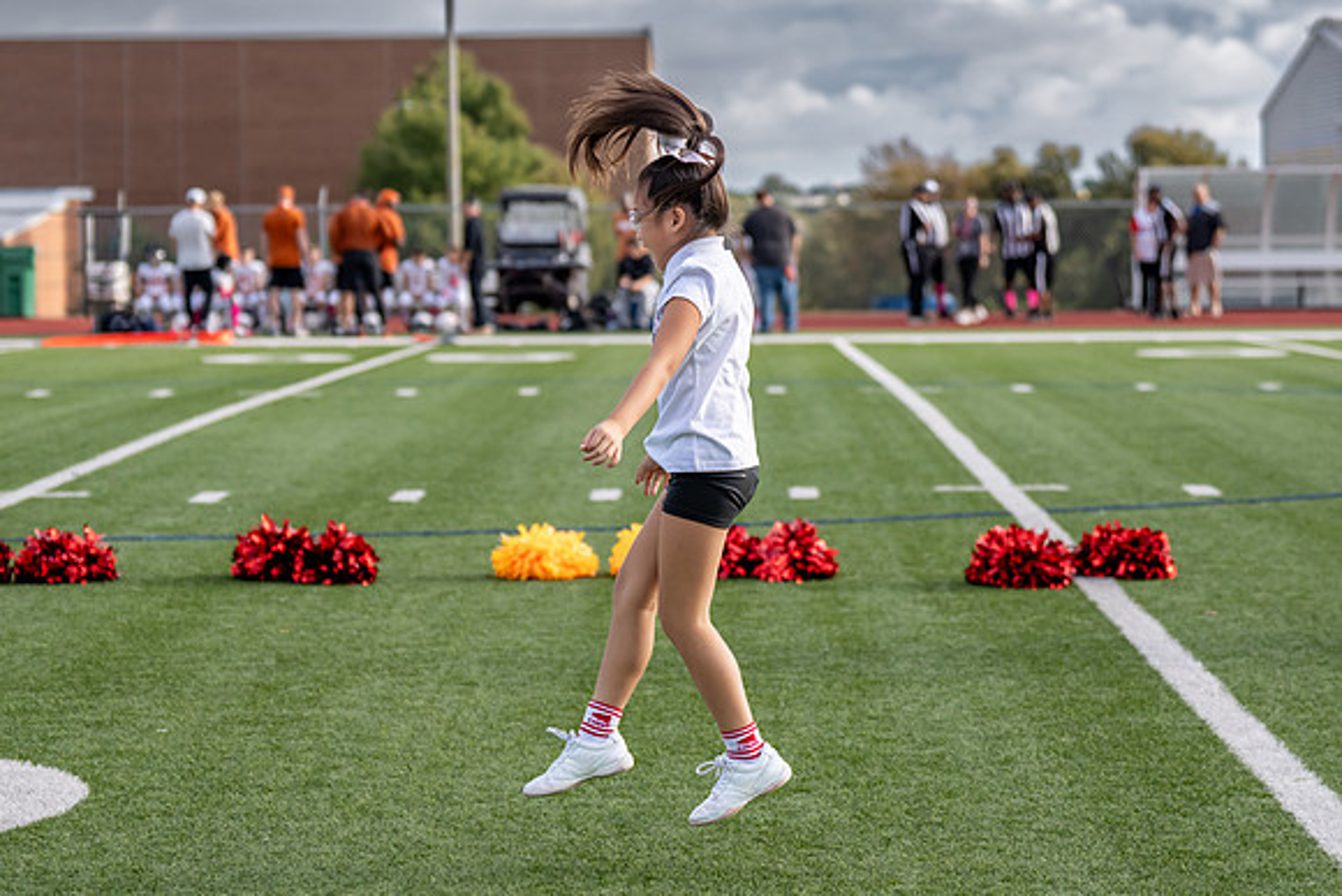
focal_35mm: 117
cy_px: 453
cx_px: 652
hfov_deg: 17.5
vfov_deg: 11.7
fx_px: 4361
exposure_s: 1/2500
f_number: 2.8
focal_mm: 70
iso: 250
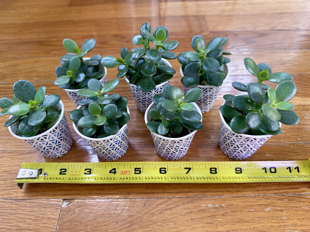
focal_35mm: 24
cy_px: 116
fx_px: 215
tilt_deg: -51.1
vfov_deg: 56.8
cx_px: 155
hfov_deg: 71.6
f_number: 1.78
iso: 160
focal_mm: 6.86
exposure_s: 1/60
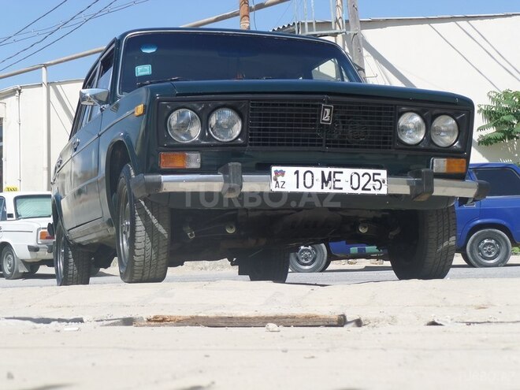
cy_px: 195
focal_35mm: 78
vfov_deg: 18.9
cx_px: 260
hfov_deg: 25.0
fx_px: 1172
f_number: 3.8
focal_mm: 13.9
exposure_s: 1/750
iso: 100
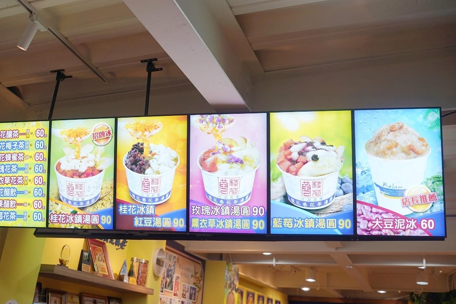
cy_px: 153
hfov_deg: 53.1
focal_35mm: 36
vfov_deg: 36.9
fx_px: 456
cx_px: 219
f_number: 4
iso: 125
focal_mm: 32
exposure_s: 1/60
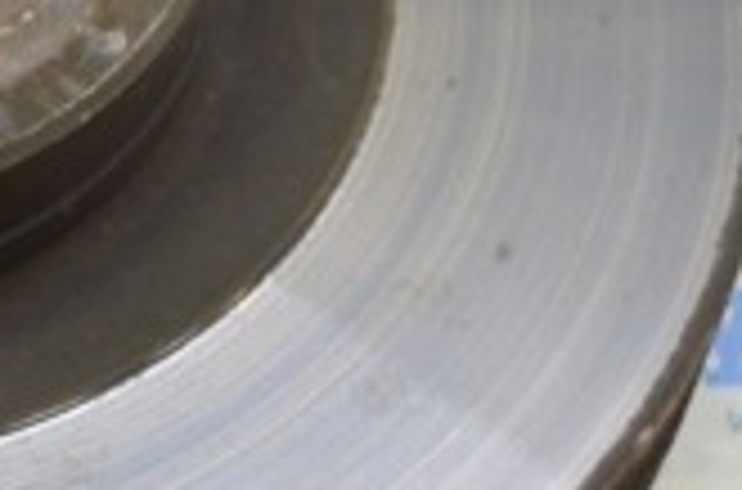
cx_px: -355
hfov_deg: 11.3
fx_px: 3597
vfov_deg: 7.8
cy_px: 83
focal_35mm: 175
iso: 400
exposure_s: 1/20
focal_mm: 30
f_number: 5.6
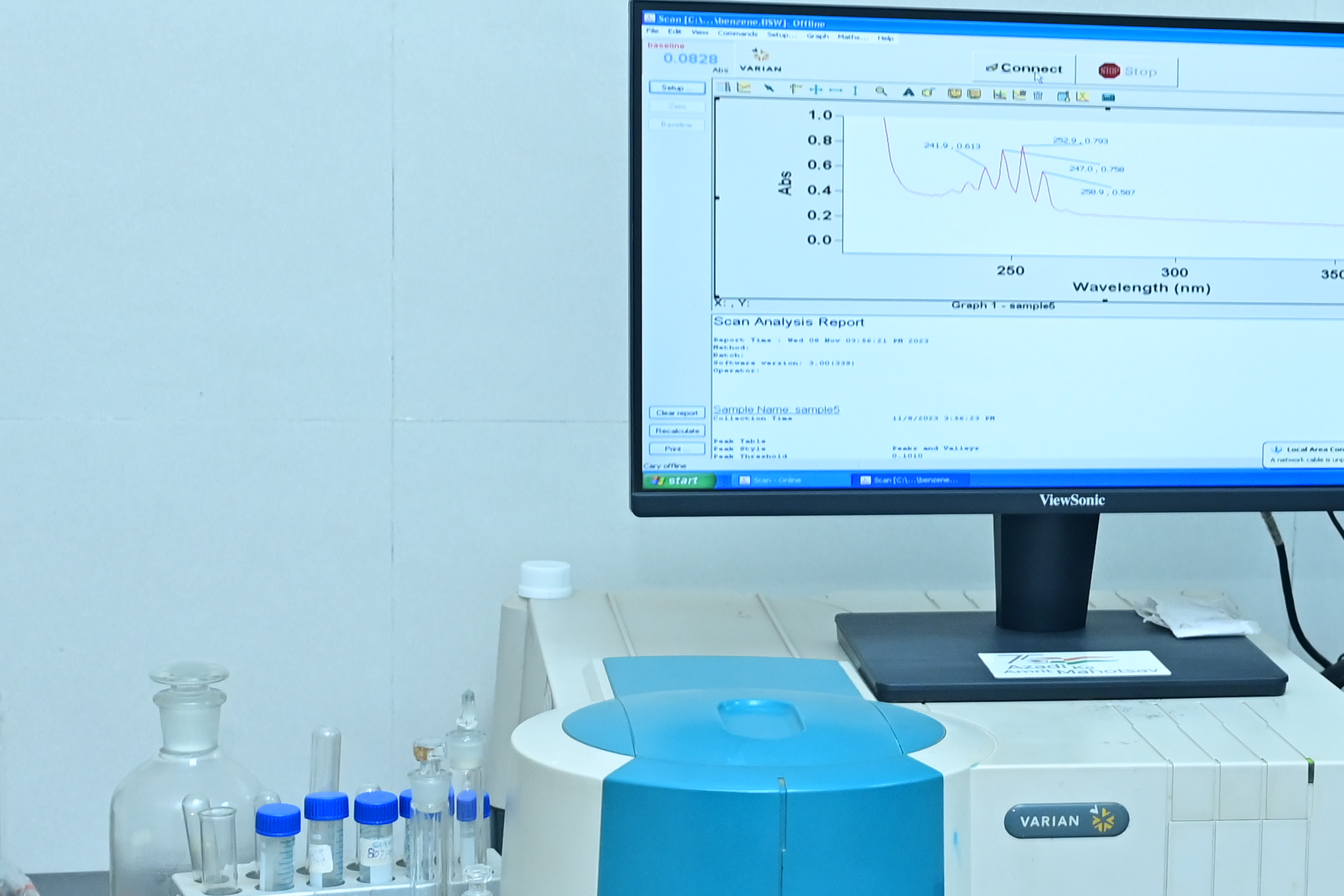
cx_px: 1369
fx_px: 3434
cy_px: 584
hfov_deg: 21.3
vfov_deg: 14.8
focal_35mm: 92
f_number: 4
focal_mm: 31
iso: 1000
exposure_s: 1/160
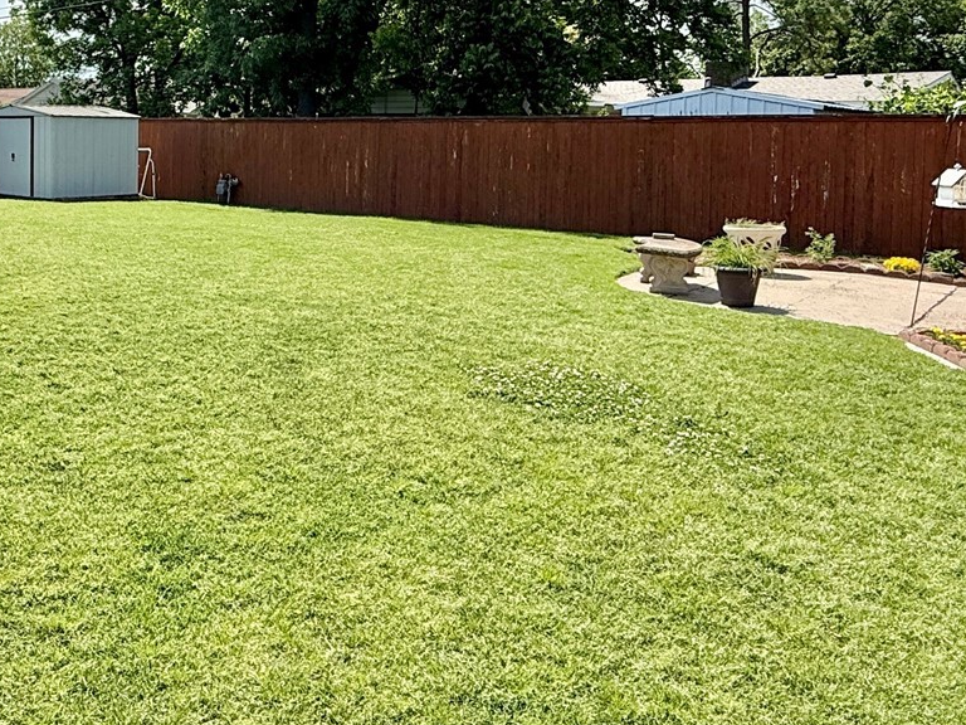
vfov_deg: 39.2
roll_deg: -0.6
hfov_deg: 50.2
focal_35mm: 35
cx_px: 225
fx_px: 977
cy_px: 154
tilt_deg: -1.6
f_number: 2.2
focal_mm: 2.22
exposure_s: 1/2320
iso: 64
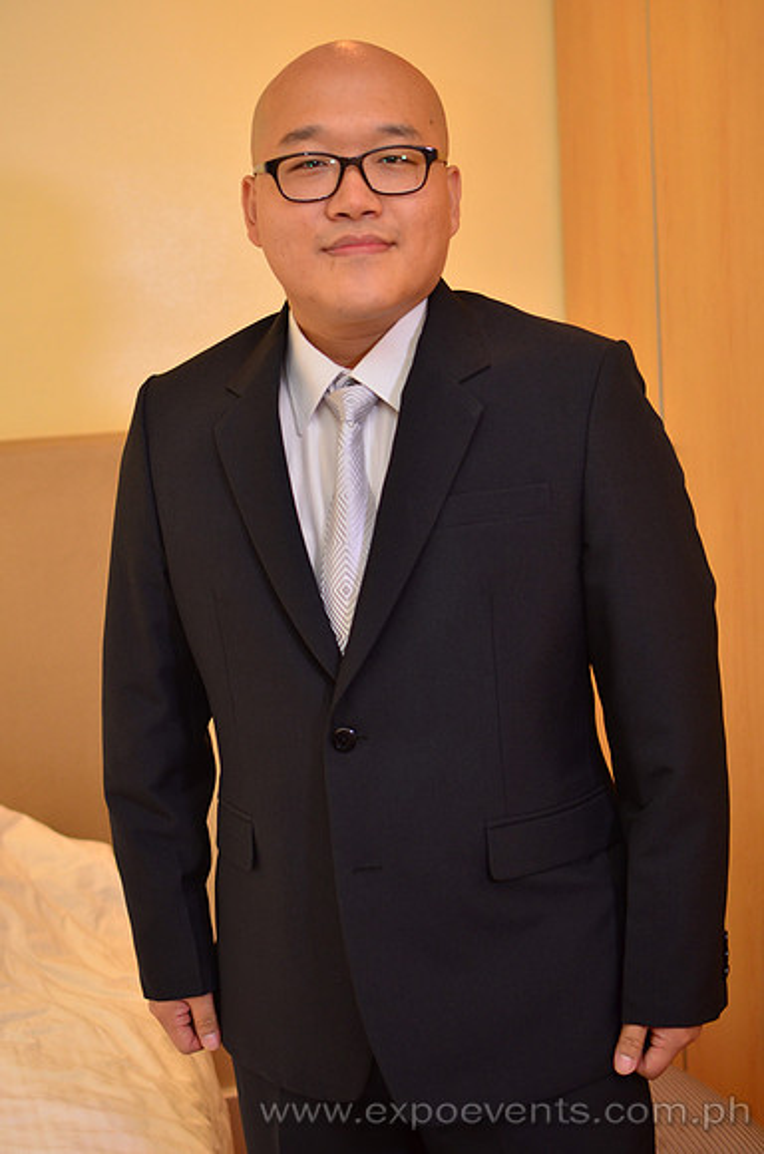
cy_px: 577
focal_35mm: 52
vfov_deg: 37.9
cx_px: 382
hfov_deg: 25.6
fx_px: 1679
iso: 640
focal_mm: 35
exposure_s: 1/60
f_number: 2.2
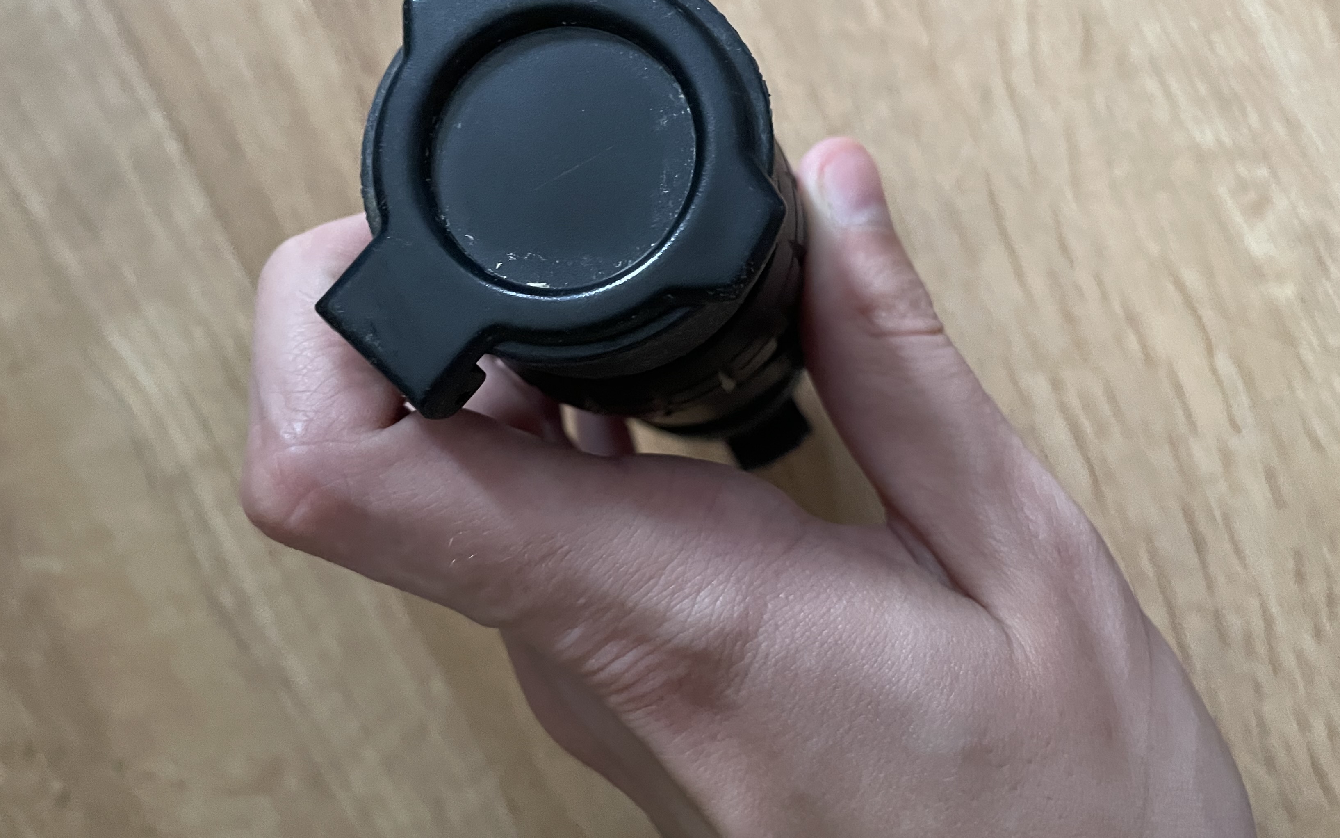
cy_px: 296
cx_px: 623
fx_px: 1242
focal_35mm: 34
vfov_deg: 37.0
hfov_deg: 56.6
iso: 500
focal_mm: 4.2
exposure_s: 1/43
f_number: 1.6
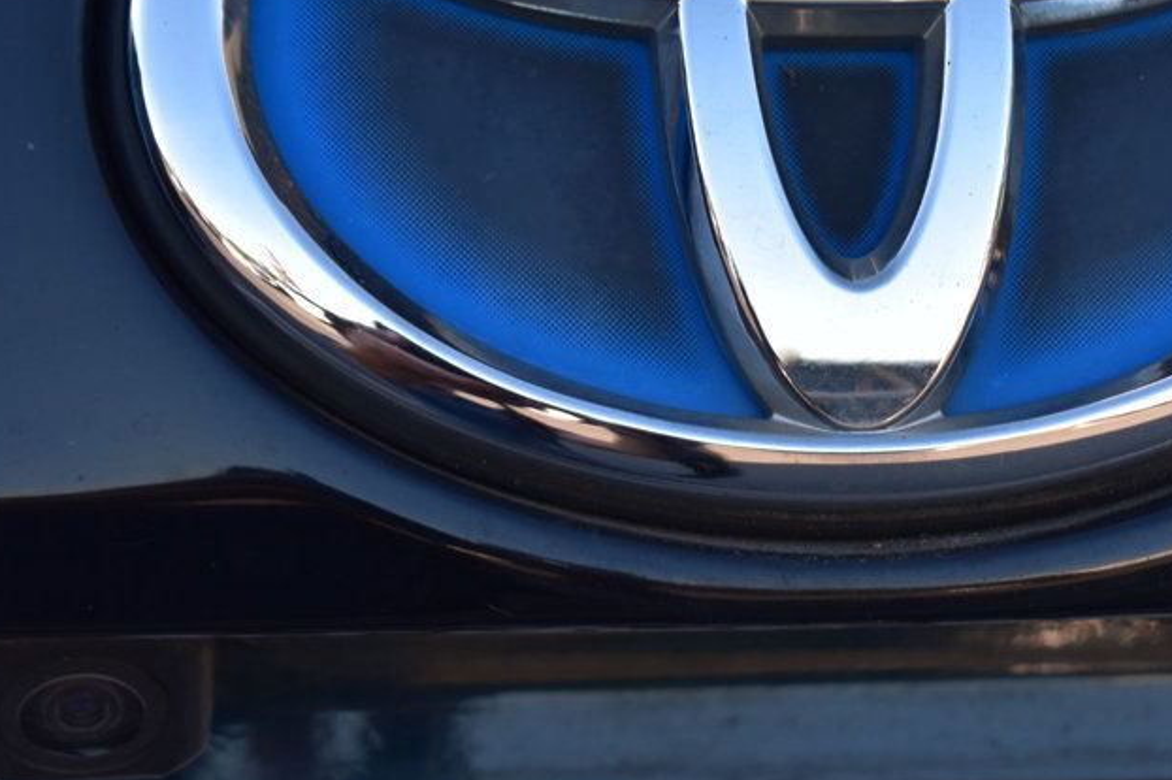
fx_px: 4419
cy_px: 177
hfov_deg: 15.1
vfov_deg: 10.1
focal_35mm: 136
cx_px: 848
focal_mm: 55
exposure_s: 1/200
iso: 400
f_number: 10
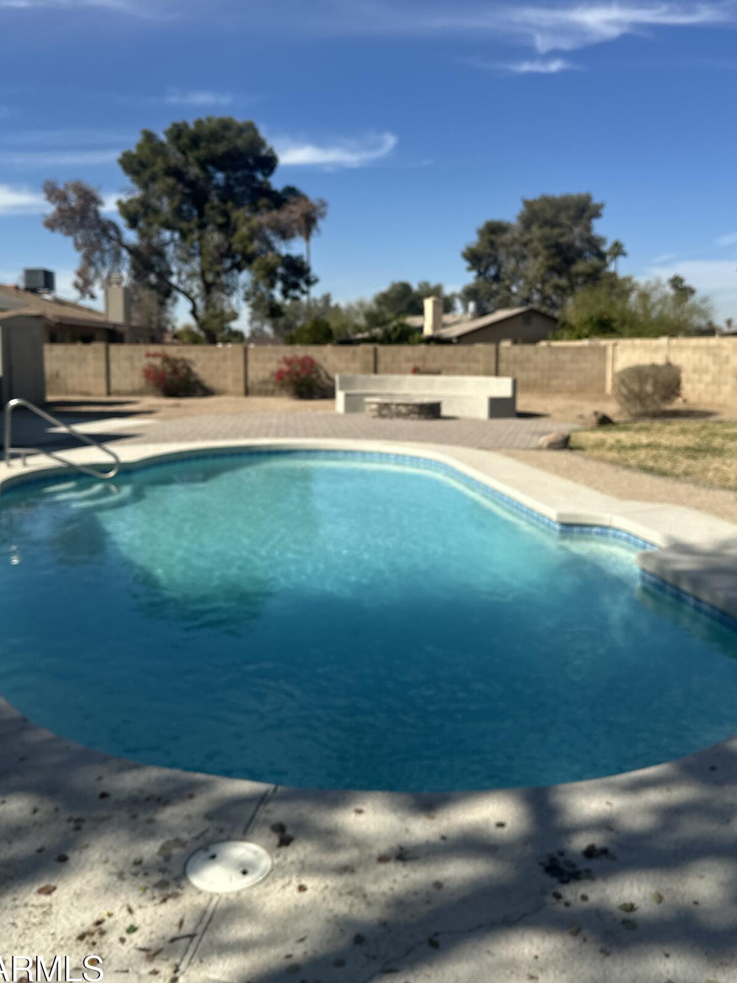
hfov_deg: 46.8
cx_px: 358
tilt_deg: -4.2
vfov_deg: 59.6
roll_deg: -1.0
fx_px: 852
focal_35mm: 30
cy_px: 411
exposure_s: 1/6623
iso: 80
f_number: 1.78
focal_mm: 6.86
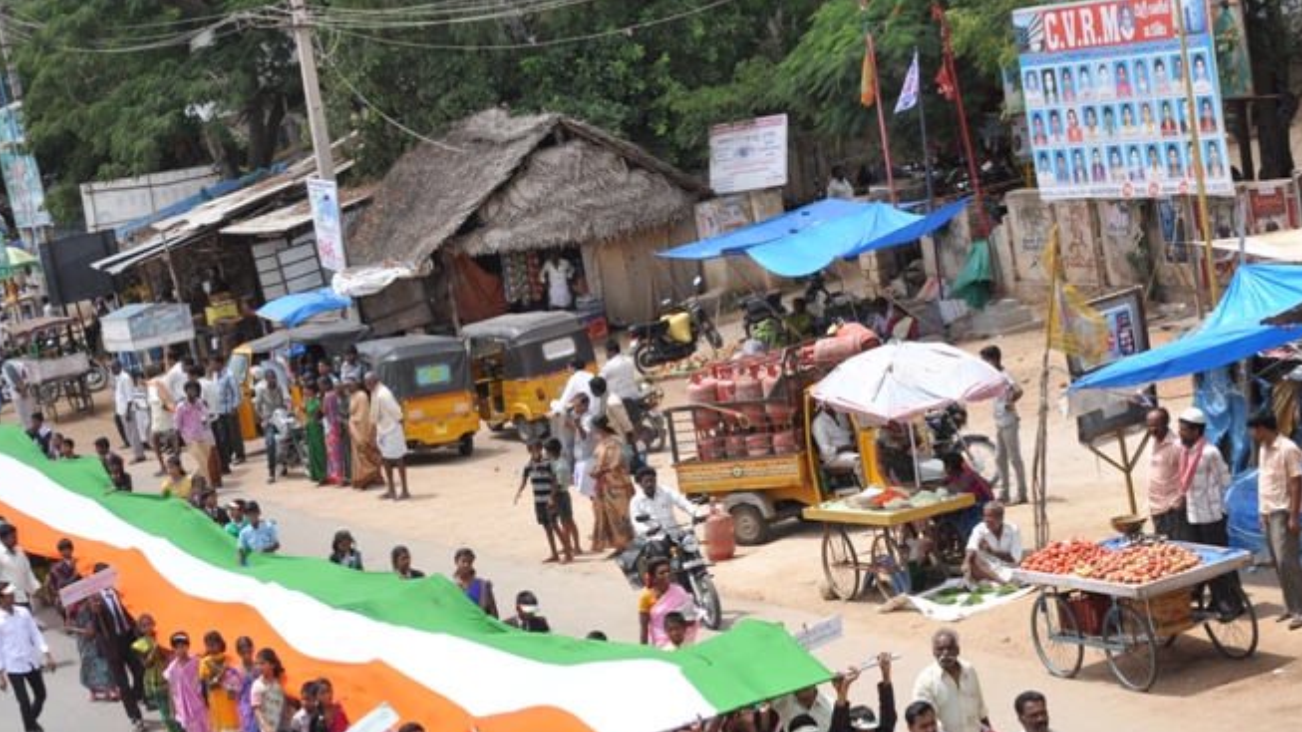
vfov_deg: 11.9
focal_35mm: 101
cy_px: 628
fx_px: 3486
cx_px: 455
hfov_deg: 21.1
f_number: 6.3
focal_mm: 42
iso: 400
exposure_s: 1/1000
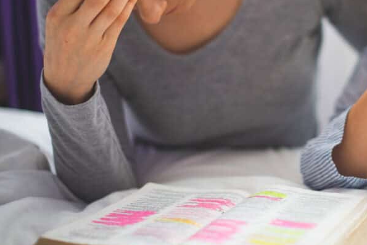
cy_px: 68
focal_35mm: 86
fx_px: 877
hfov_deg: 23.3
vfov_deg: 15.8
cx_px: 295
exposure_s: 1/250
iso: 125
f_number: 1.8
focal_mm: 50
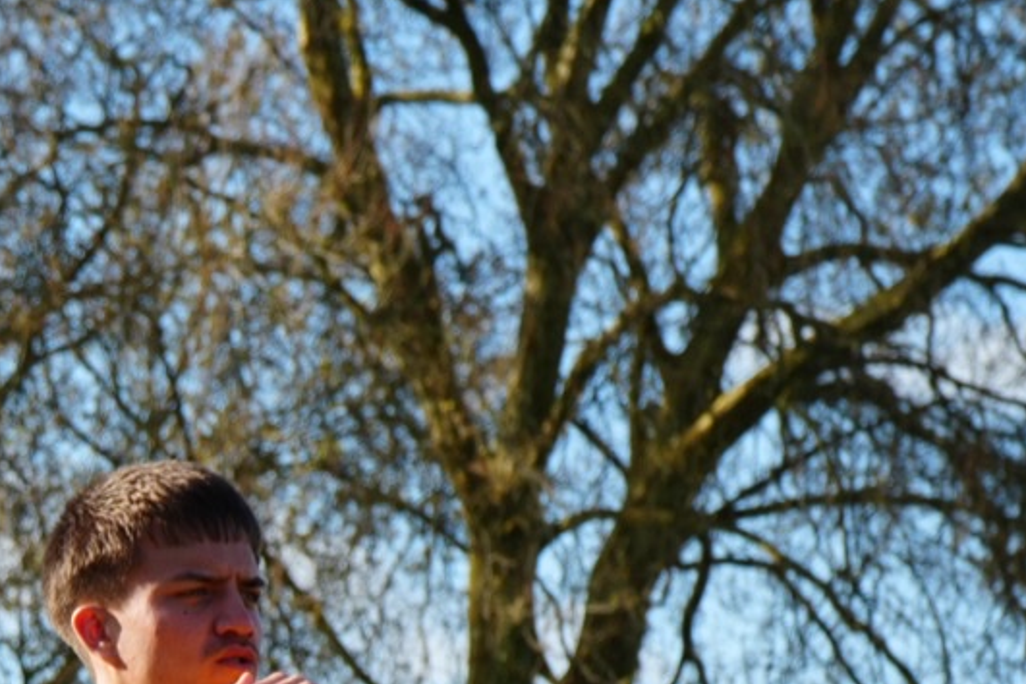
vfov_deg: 6.0
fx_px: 6440
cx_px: -66
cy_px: 1110
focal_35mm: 226
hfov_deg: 9.0
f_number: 5
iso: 100
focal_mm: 40
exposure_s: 1/400
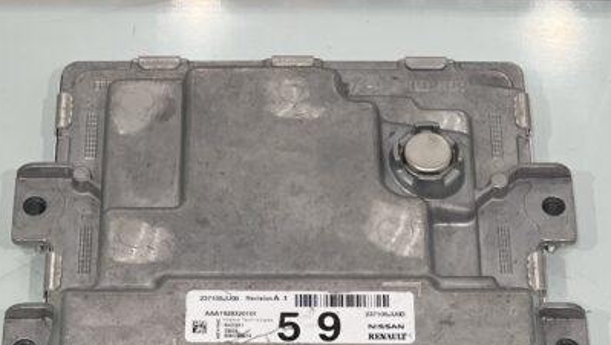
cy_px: 159
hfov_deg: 17.0
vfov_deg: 9.6
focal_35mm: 126
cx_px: 289
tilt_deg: -53.6
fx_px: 2043
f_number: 2.8
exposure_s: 1/120
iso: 125
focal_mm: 9
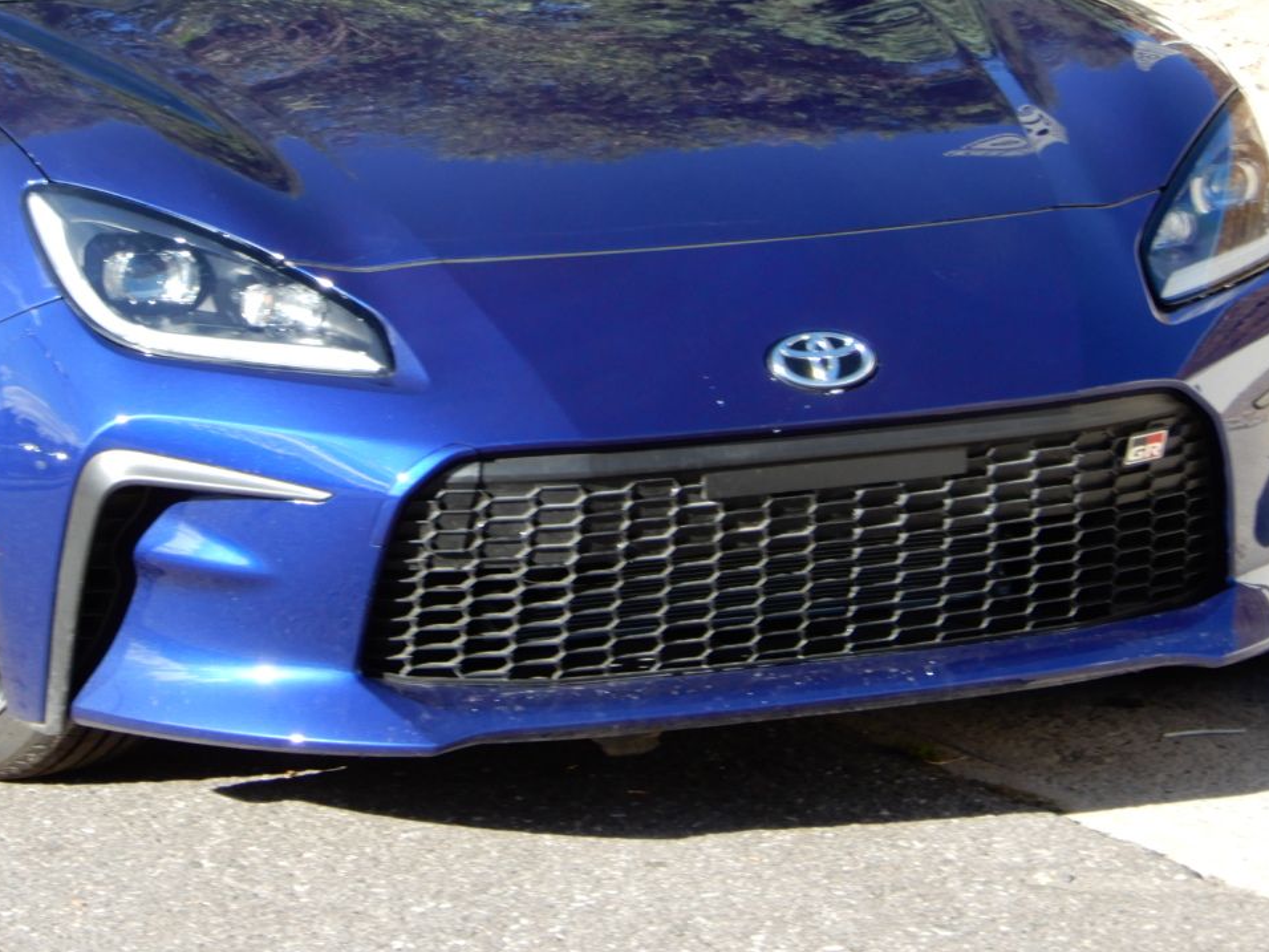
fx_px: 5829
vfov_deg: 9.3
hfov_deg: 12.4
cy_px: 158
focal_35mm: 159
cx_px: 496
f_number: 5
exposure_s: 1/125
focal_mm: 16.9
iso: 80
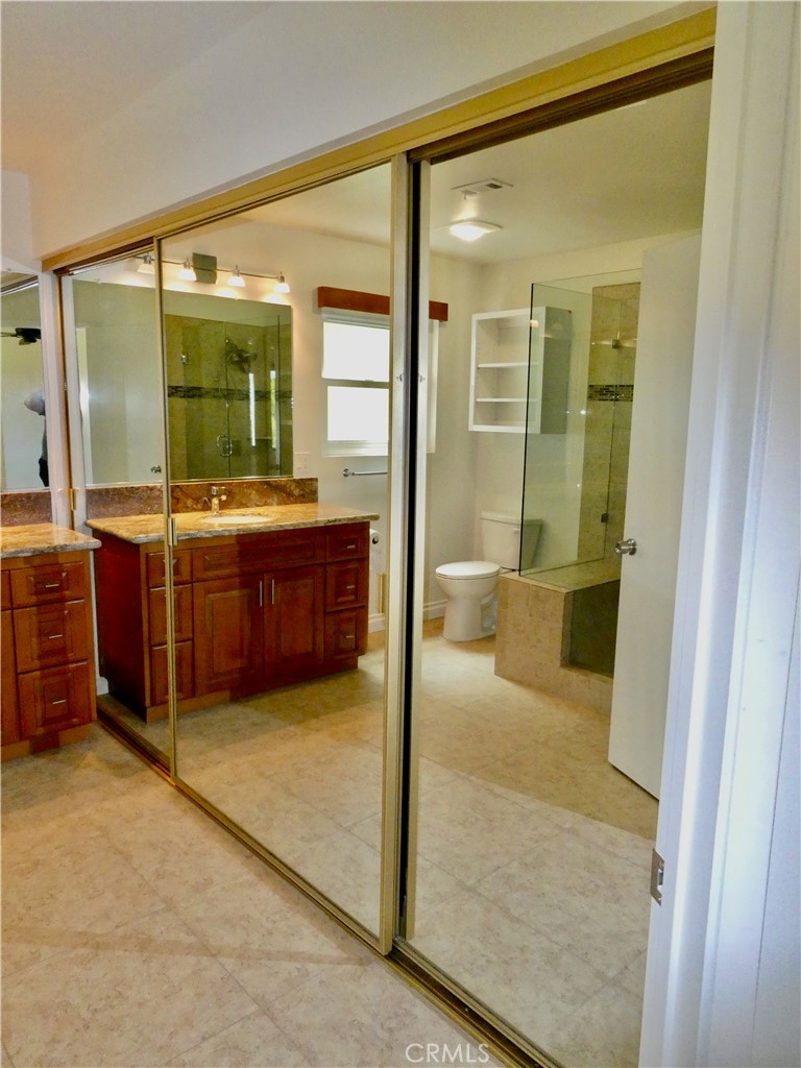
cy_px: 534
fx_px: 740
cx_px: 400
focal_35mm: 24
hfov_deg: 56.8
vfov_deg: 71.6
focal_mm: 4.3
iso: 800
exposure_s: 1/125
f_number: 3.3
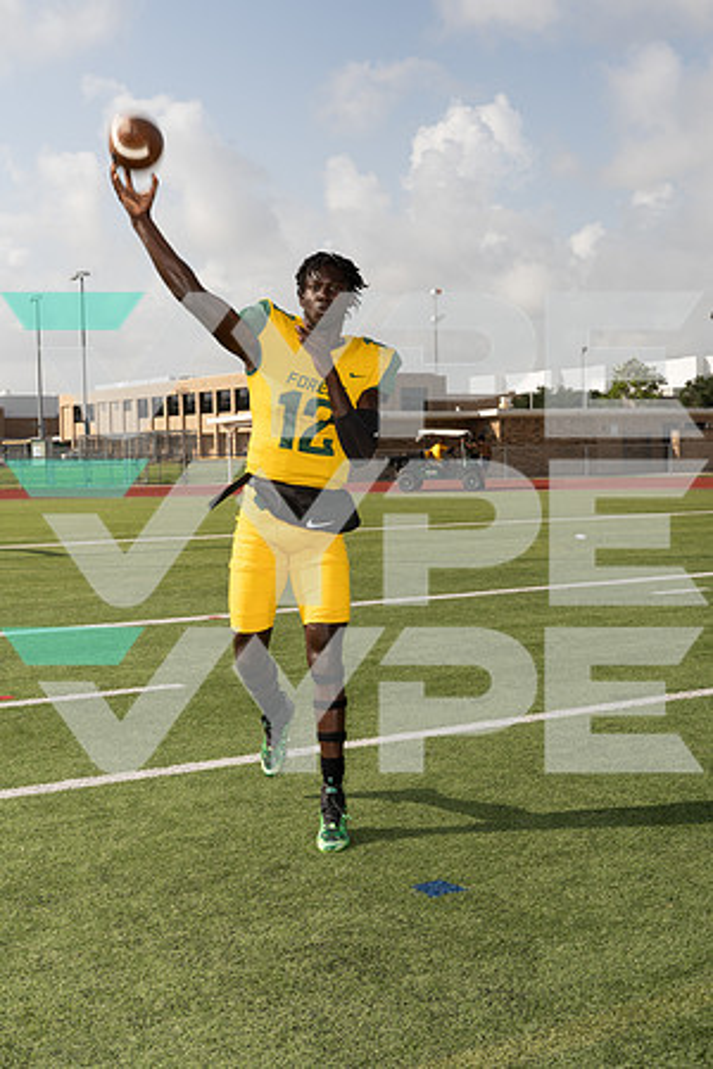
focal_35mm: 46
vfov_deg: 42.7
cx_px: 356
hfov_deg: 29.2
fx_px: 1366
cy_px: 534
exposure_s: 1/250
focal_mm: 46
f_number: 11
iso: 100
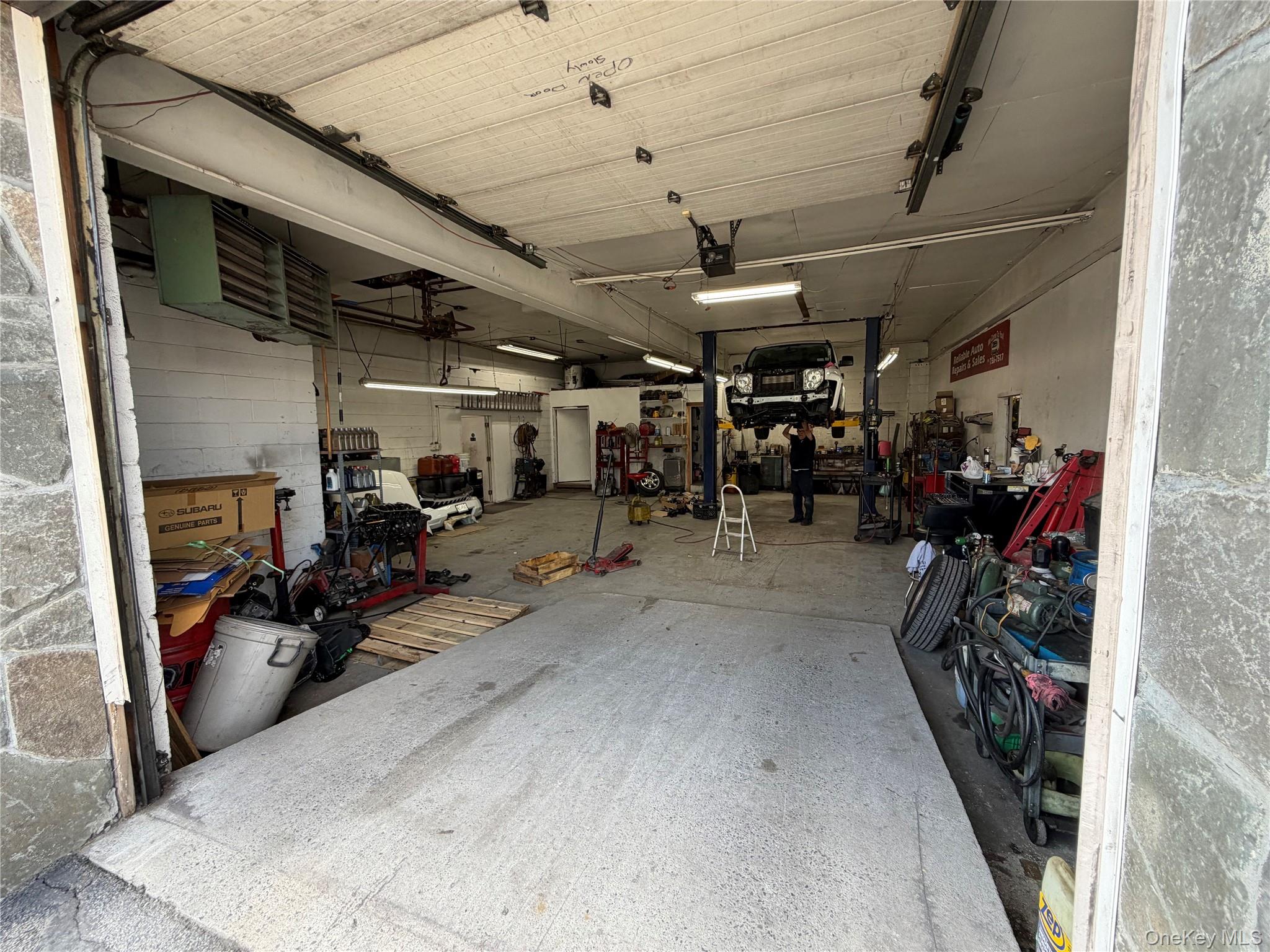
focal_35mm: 14
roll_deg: +1.1
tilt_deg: -5.2
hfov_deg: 102.1
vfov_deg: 85.7
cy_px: 476
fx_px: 514
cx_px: 635
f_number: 2.2
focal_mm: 2.22
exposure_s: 1/121
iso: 80
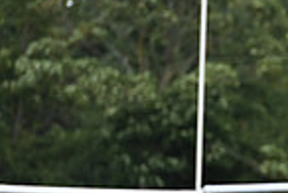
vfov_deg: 1.7
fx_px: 6357
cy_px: 182
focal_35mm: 793
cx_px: 544
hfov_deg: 2.6
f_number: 4
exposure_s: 1/1250
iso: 280
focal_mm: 200
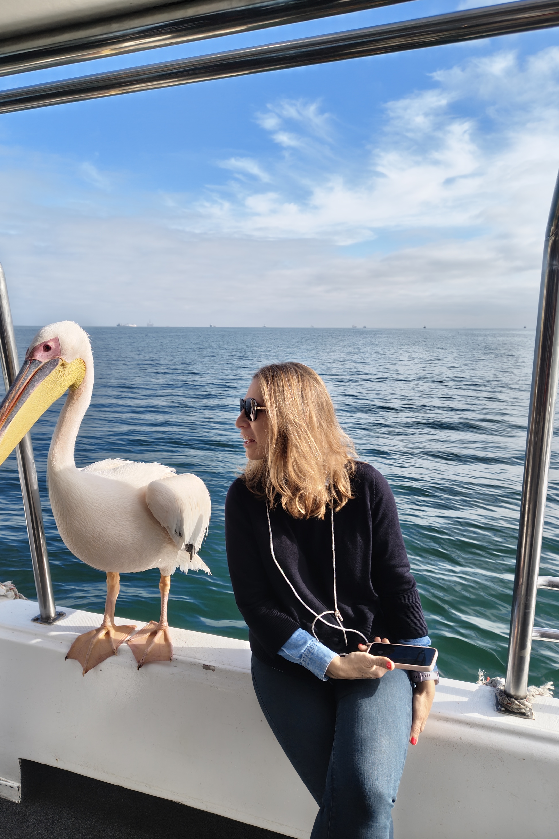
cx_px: 245
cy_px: 420
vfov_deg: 71.5
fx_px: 582
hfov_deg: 51.2
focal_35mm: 25
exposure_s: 1/411
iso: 50
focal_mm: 5.56
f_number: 1.88
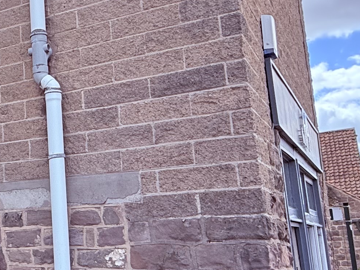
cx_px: -92
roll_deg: +1.5
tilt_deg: +7.8
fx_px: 593
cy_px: 149
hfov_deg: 28.5
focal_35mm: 57
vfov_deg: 25.7
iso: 50
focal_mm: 2.22
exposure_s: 1/439
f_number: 2.2
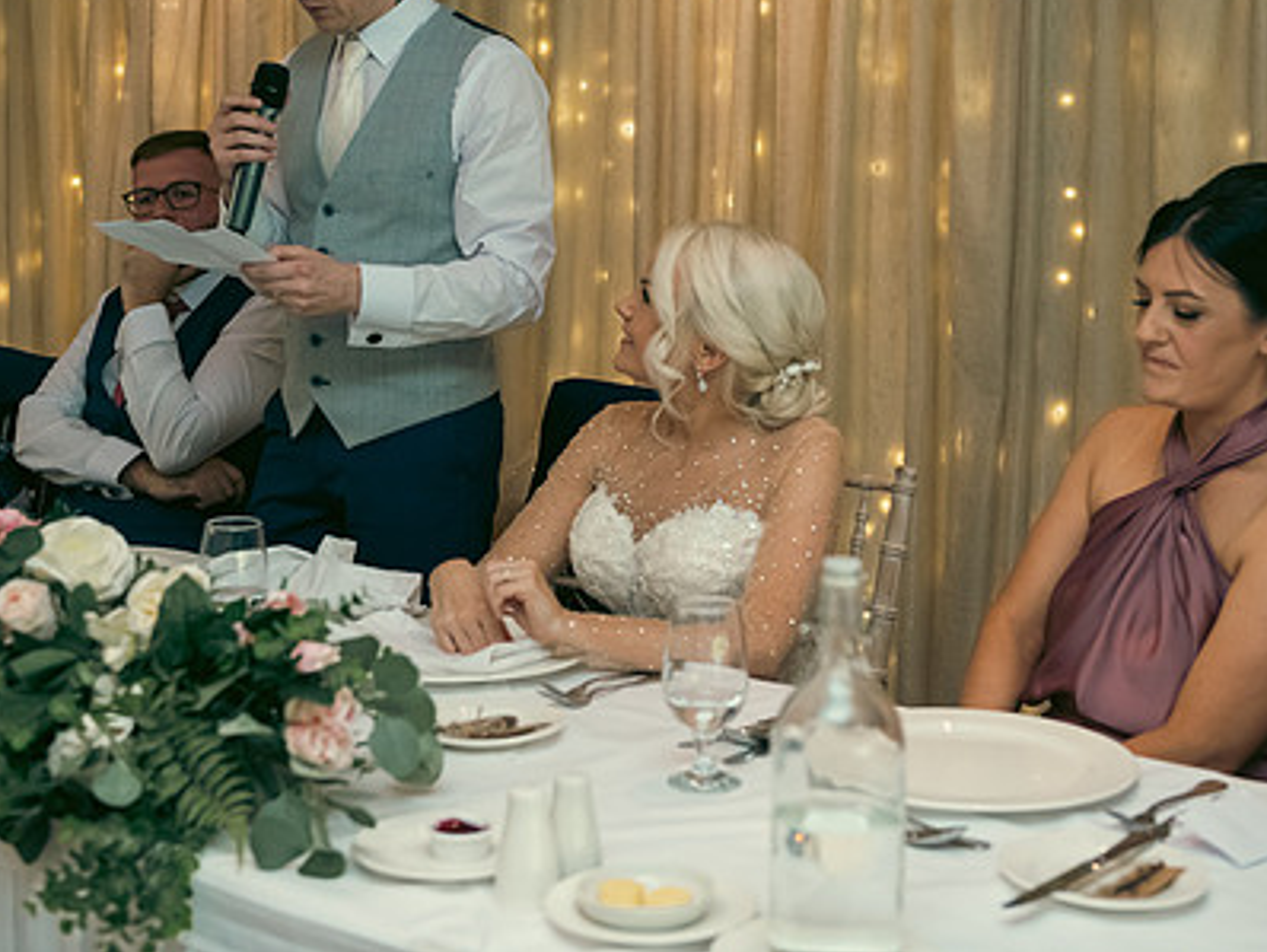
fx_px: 2051
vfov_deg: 26.0
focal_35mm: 56
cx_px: 640
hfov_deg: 34.3
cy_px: 339
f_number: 3.5
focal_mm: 40
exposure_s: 1/160
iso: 800
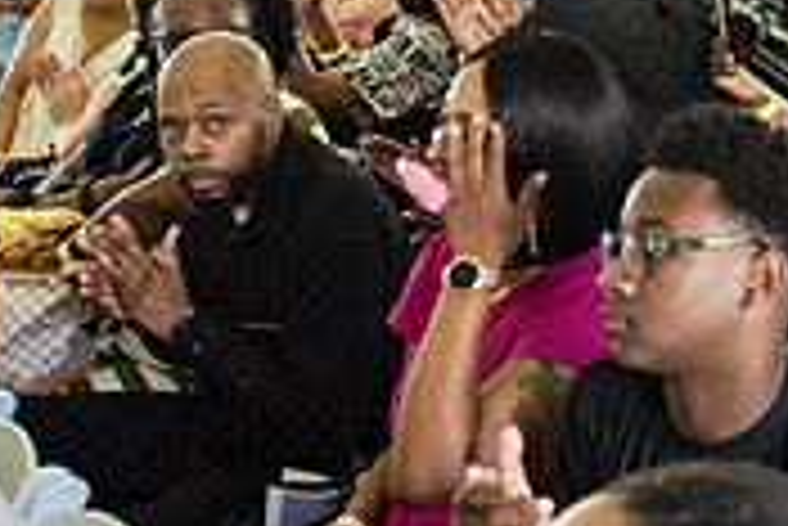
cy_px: 11
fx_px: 2147
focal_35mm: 98
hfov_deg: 19.4
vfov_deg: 13.8
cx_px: 988
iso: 2500
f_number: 4
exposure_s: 1/400
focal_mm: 24
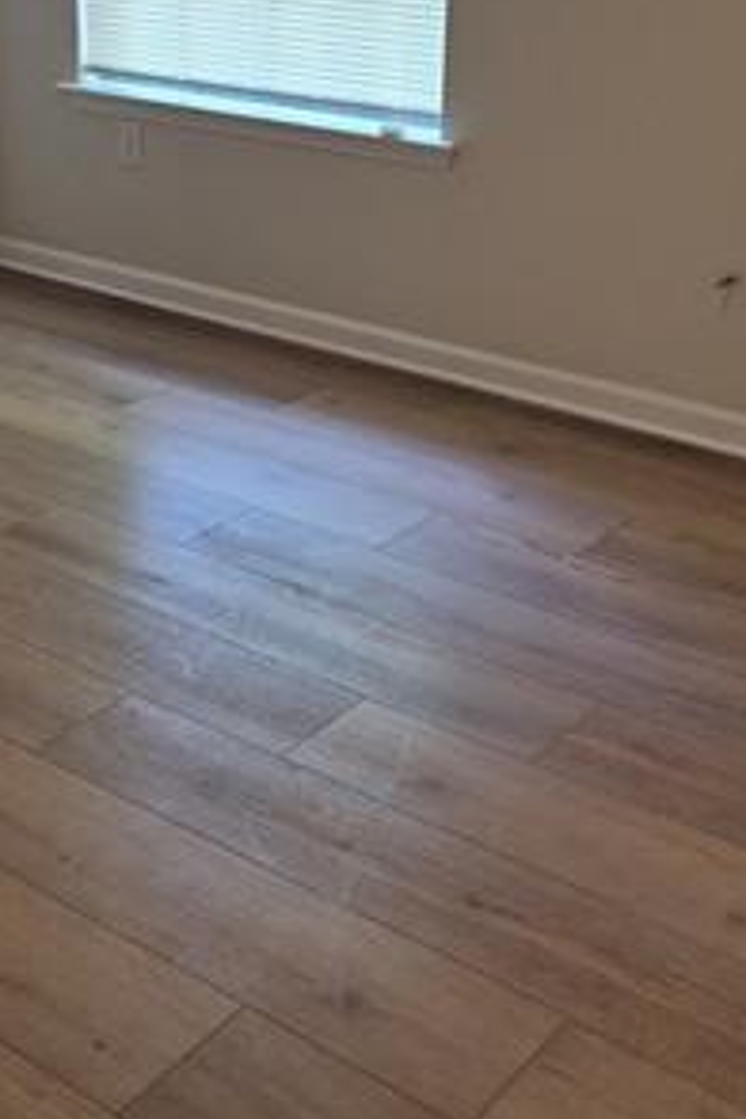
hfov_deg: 25.7
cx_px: 209
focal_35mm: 52
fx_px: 1616
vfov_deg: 37.6
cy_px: 339
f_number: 1.8
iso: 250
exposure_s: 1/120
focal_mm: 5.4
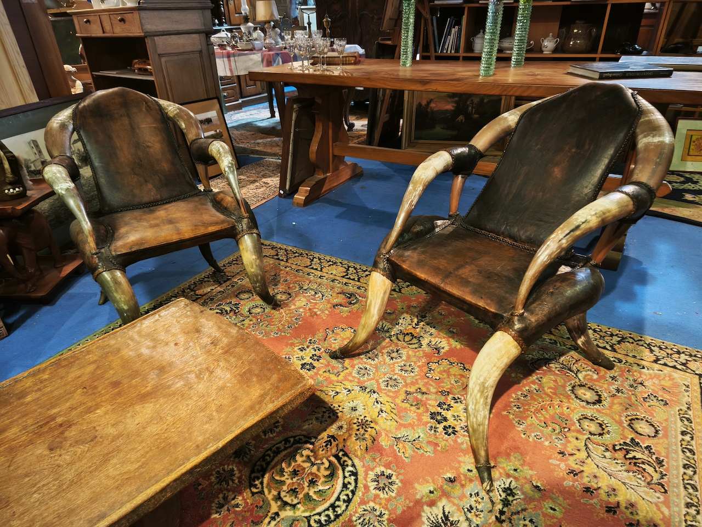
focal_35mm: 23
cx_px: 351
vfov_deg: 58.9
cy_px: 264
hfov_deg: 73.9
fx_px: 466
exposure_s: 1/25
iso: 800
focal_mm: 5.35
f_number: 1.7
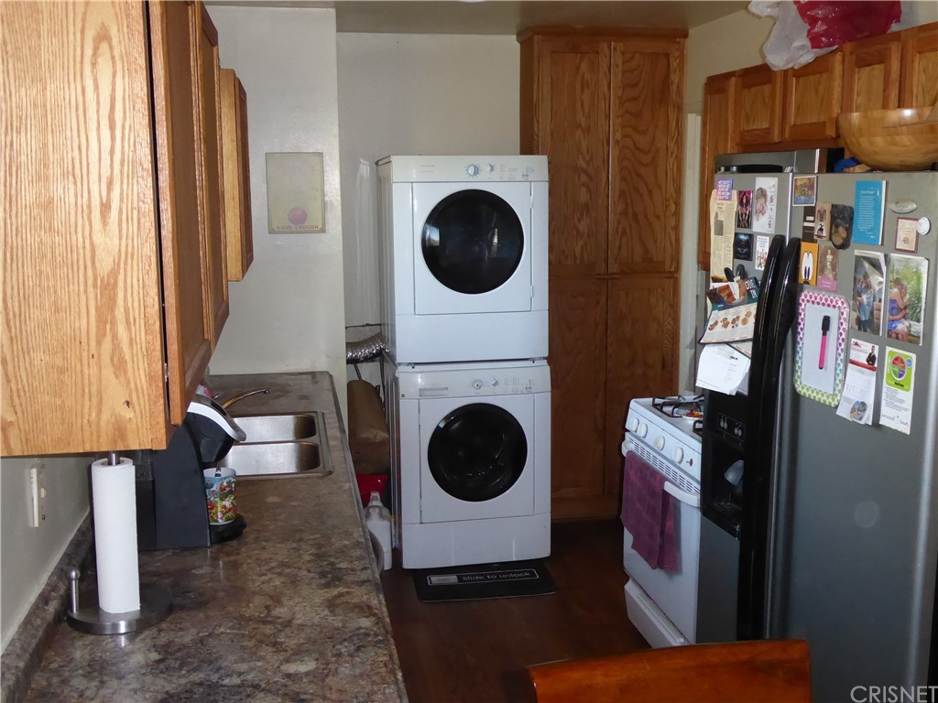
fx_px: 1057
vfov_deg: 36.8
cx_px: 469
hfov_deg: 47.9
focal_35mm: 39
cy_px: 352
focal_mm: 6.7
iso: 800
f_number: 3.7
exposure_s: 1/60
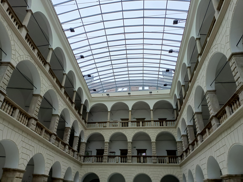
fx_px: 175
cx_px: 122
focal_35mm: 25
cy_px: 91
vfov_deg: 54.9
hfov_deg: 69.4
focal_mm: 4.76
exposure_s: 1/215
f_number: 1.69
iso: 112
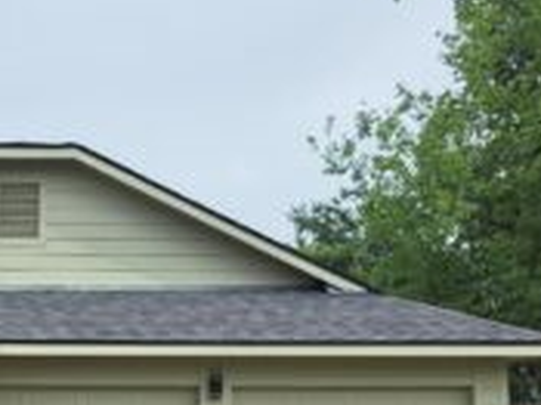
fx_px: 1093
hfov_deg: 26.1
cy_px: 393
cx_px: -20
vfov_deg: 20.4
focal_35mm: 70
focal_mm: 6.3
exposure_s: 1/3050
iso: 80
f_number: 1.7
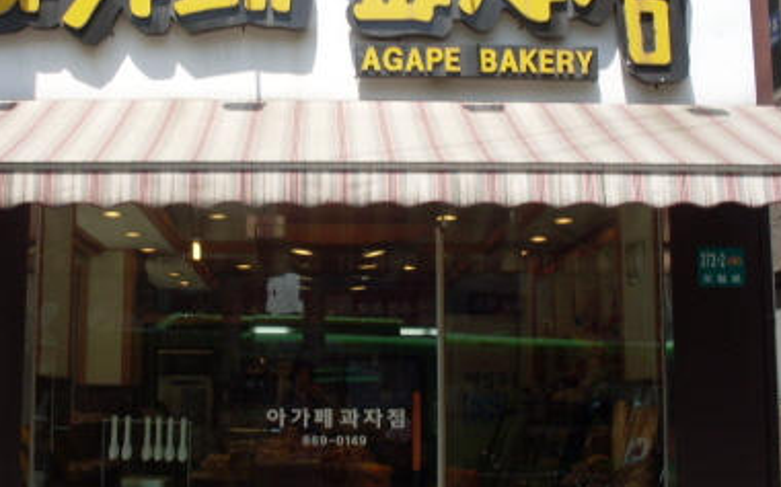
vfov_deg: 24.4
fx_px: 1127
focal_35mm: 53
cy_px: 231
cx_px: 333
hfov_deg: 38.1
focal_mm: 6.3
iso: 80
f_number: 8.4
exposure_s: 1/125
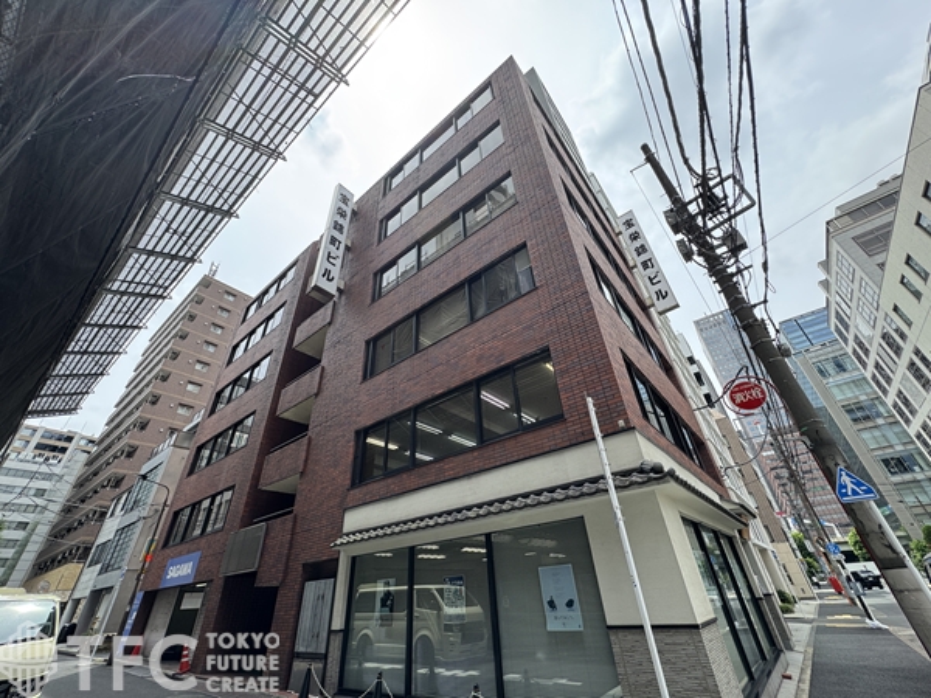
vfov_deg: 85.7
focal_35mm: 14
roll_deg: +4.0
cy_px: 349
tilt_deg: +33.5
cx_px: 466
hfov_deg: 102.1
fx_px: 377
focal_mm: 2.22
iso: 40
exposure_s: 1/388
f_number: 2.2
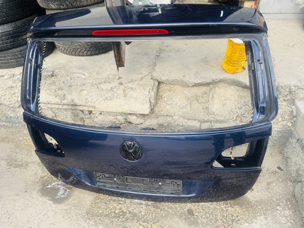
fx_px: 211
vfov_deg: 56.8
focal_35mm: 24
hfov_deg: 71.6
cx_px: 152
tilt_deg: -37.2
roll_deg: +3.8
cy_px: 114
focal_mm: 6.76
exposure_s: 1/639
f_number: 1.78
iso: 80
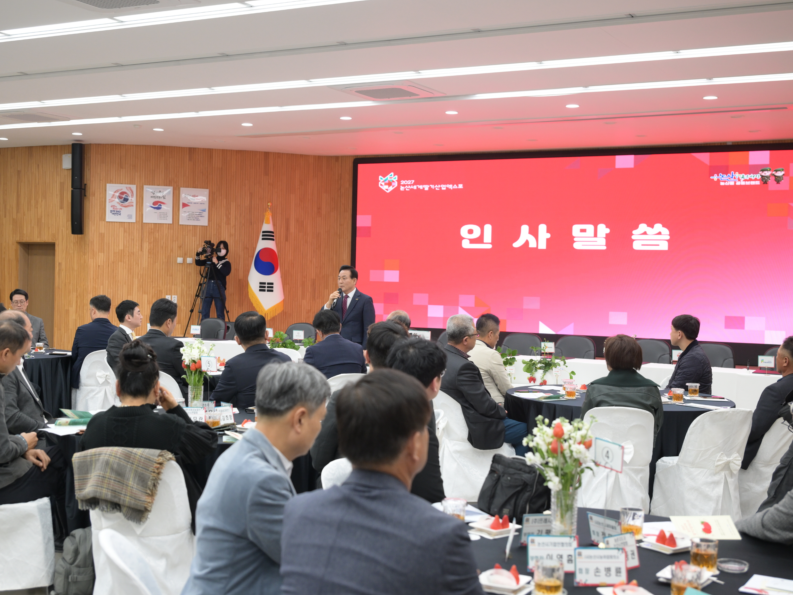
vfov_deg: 30.9
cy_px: 298
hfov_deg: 40.4
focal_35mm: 47
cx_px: 357
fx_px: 1077
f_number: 4
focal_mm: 43
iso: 1000
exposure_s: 1/200
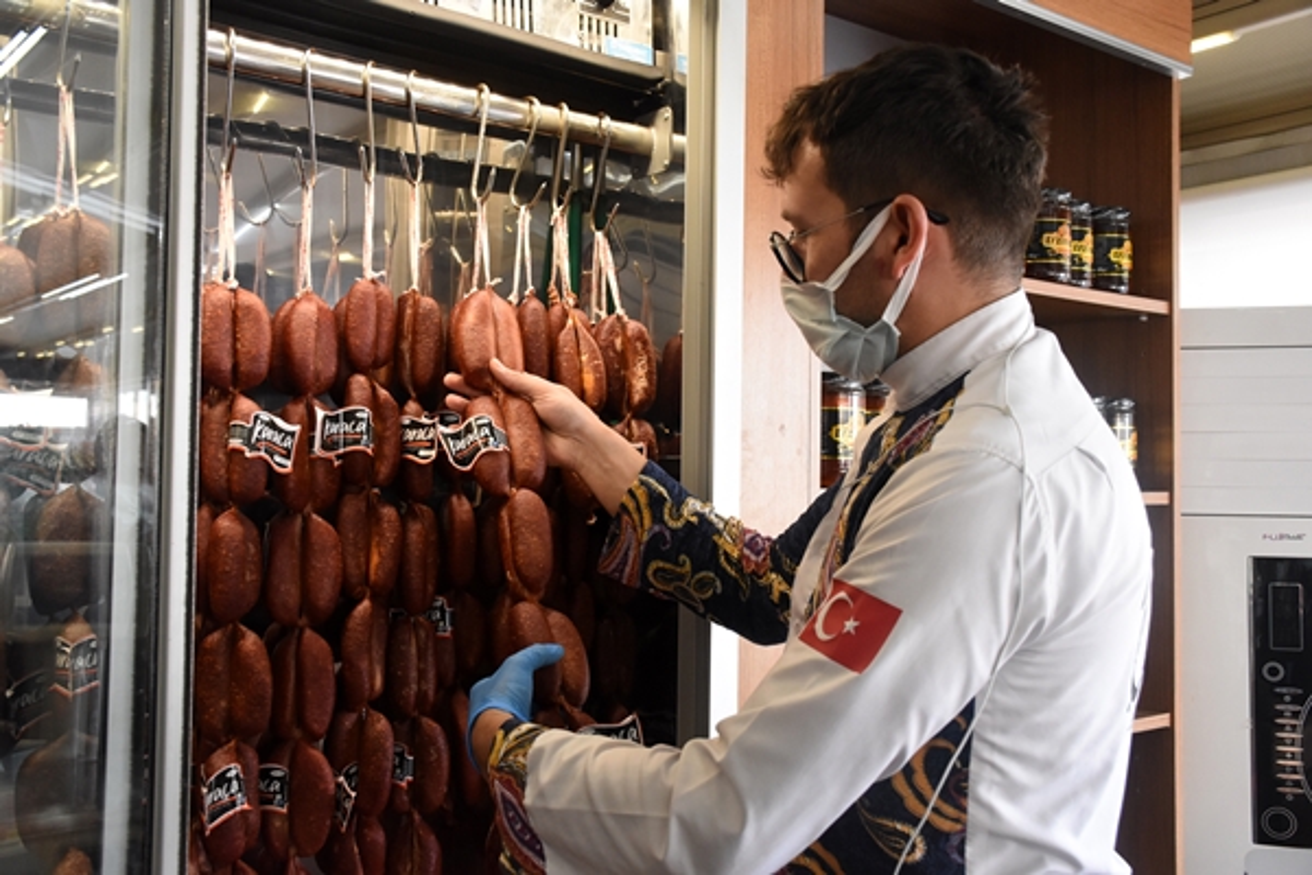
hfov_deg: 53.1
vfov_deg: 36.9
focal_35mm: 36
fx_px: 1312
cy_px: 438
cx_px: 656
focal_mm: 24
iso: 2000
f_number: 7.1
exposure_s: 1/200
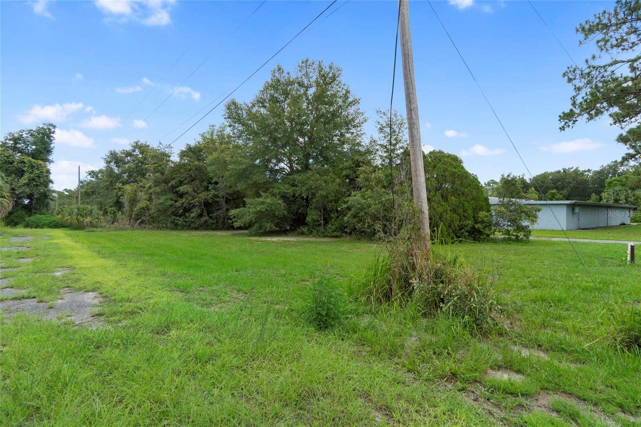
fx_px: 320
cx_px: 320
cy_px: 214
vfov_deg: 67.4
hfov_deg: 90.0
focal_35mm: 18
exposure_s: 1/500
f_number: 5
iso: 320
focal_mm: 12
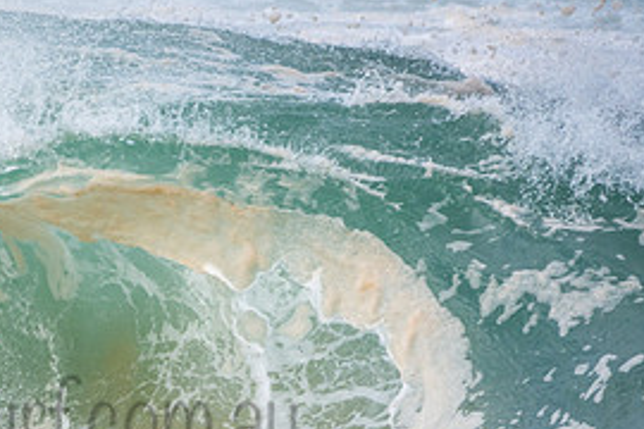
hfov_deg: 1.3
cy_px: 392
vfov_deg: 0.9
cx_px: 45
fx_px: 28799
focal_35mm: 1610
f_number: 5.6
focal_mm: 500
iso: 200
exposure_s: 1/1000
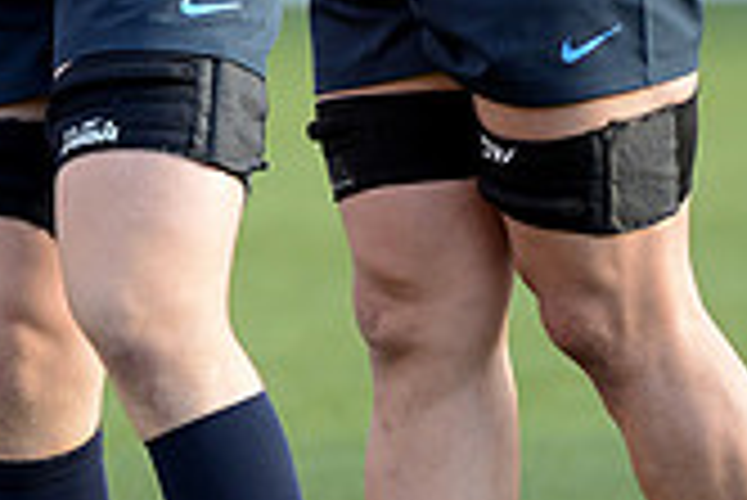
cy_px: -358
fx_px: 19584
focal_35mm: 943
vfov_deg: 1.5
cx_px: 81
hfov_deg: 2.2
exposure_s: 1/500
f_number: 4
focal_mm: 270
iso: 800
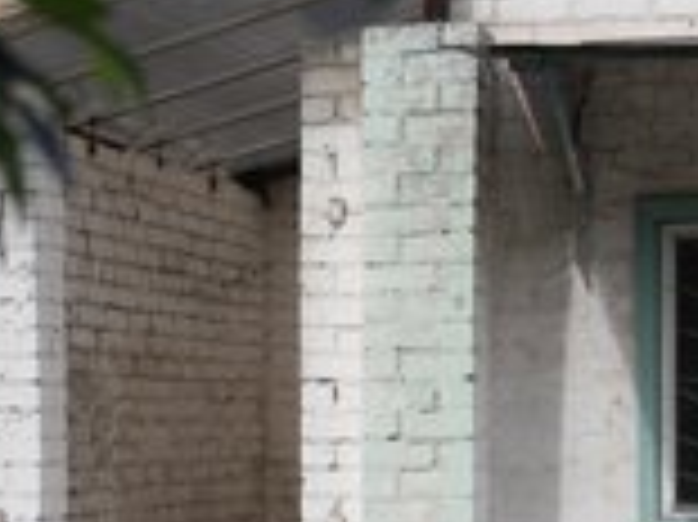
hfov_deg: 19.3
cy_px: 538
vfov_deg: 14.2
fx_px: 2055
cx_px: 401
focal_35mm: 102
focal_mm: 41
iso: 200
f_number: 2.8
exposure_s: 1/2000
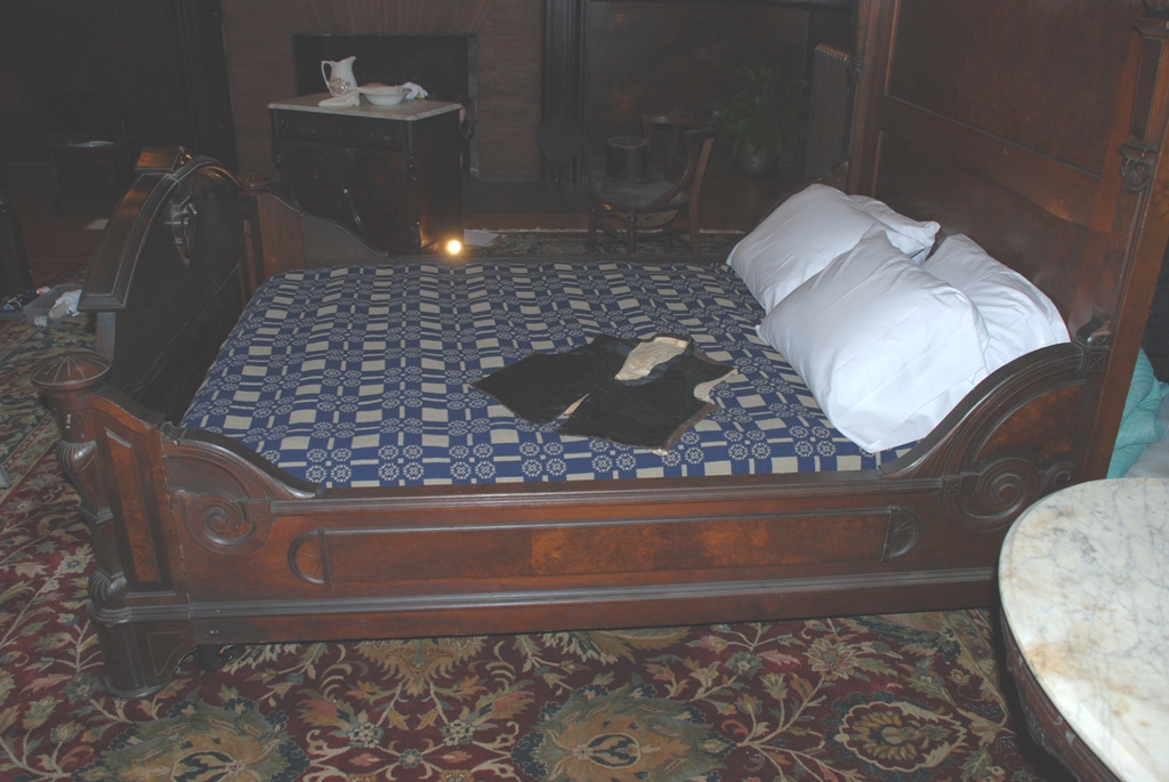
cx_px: 584
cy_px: 391
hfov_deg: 61.9
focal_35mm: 30
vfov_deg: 43.7
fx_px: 975
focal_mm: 20
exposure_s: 1/60
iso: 200
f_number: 3.8
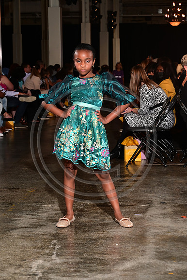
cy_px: 140
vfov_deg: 22.2
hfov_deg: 14.8
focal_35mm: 92
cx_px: 94
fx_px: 718
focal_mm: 92
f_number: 6.3
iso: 1000
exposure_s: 1/125
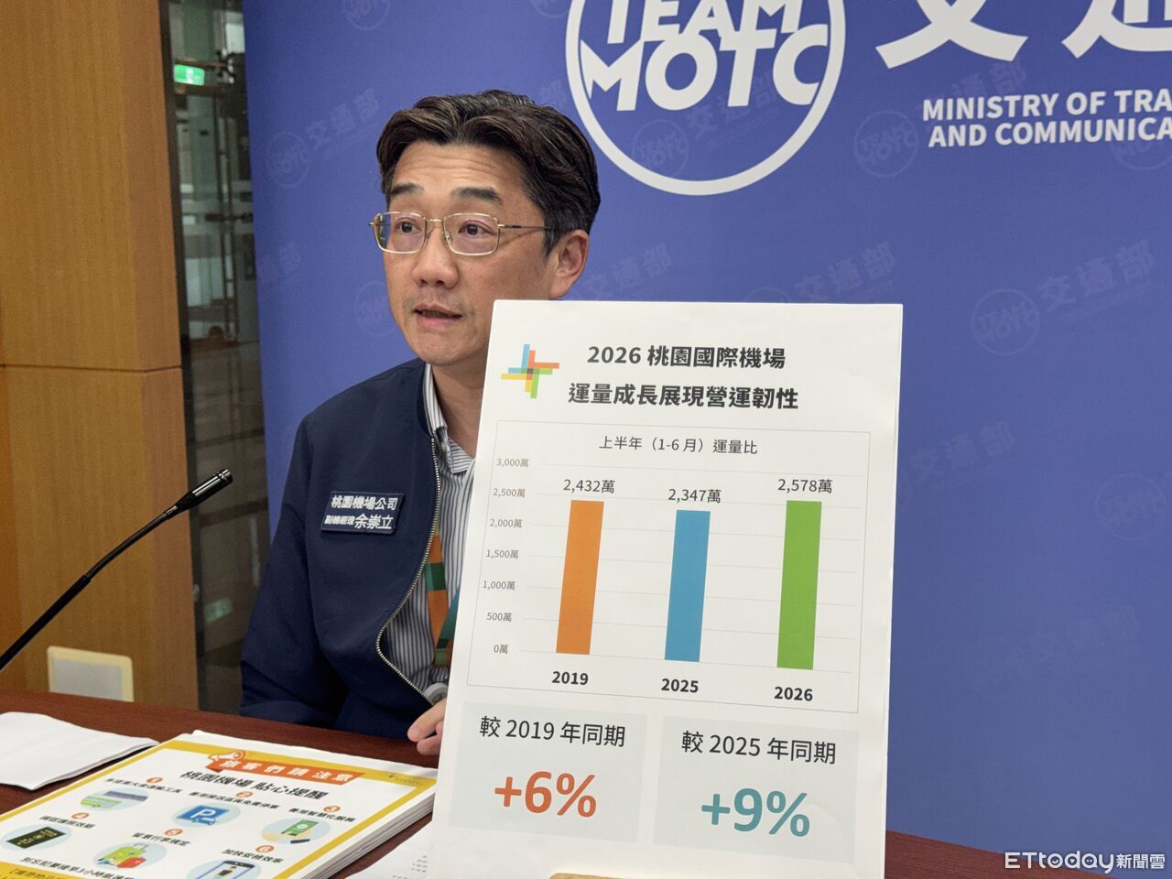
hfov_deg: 39.7
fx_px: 1625
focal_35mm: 48
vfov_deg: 30.3
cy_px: 440
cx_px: 586
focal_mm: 6.76
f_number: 1.78
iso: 80
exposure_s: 1/120
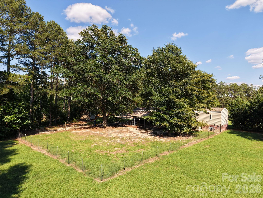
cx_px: 132
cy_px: 99
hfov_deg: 71.6
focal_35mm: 24
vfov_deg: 56.8
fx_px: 182
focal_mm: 8.67
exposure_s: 1/400
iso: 200
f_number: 1.8
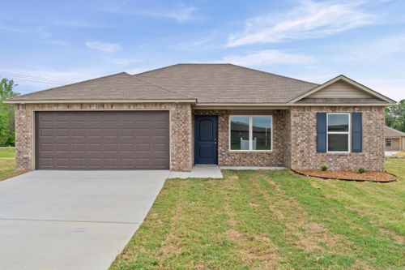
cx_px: 202
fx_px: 304
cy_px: 135
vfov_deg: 47.9
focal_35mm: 27
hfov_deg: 67.4
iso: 250
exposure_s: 1/100
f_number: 9
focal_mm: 18
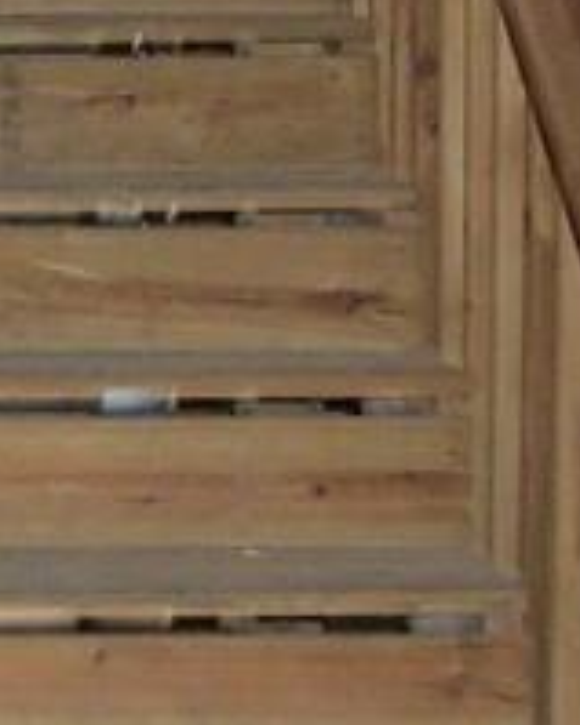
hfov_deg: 9.2
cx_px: -471
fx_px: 3457
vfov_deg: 11.9
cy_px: 95
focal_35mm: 161
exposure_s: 1/30
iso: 250
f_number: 2.9
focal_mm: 5.7
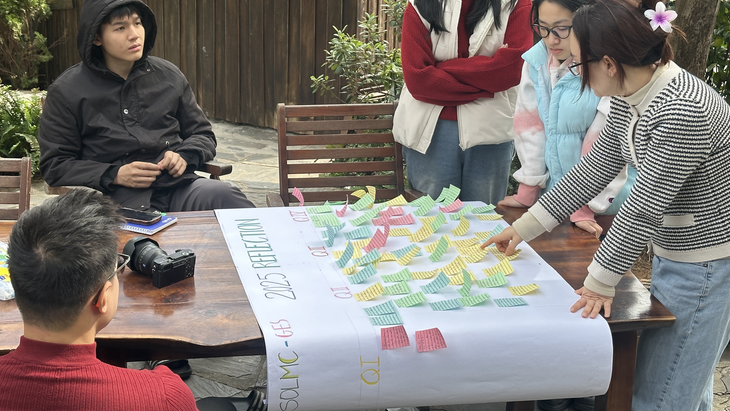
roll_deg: -1.0
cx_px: 331
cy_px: 139
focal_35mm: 61
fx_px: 1181
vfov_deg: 19.7
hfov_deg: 34.3
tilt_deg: -15.5
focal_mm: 6.86
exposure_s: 1/709
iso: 64
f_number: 1.78
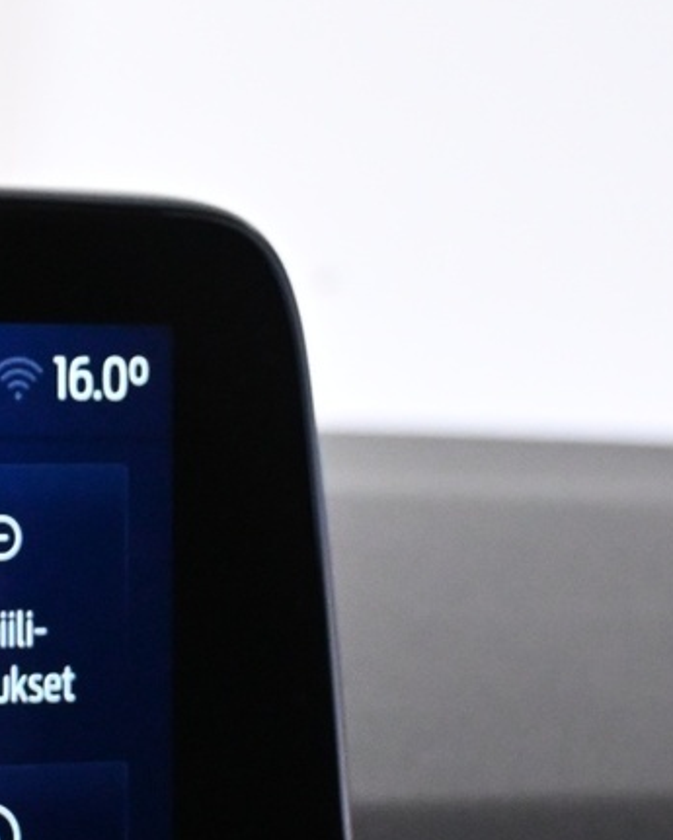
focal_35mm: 180
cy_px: 633
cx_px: -531
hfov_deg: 8.3
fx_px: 4480
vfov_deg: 10.7
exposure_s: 1/60
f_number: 5
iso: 3200
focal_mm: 34
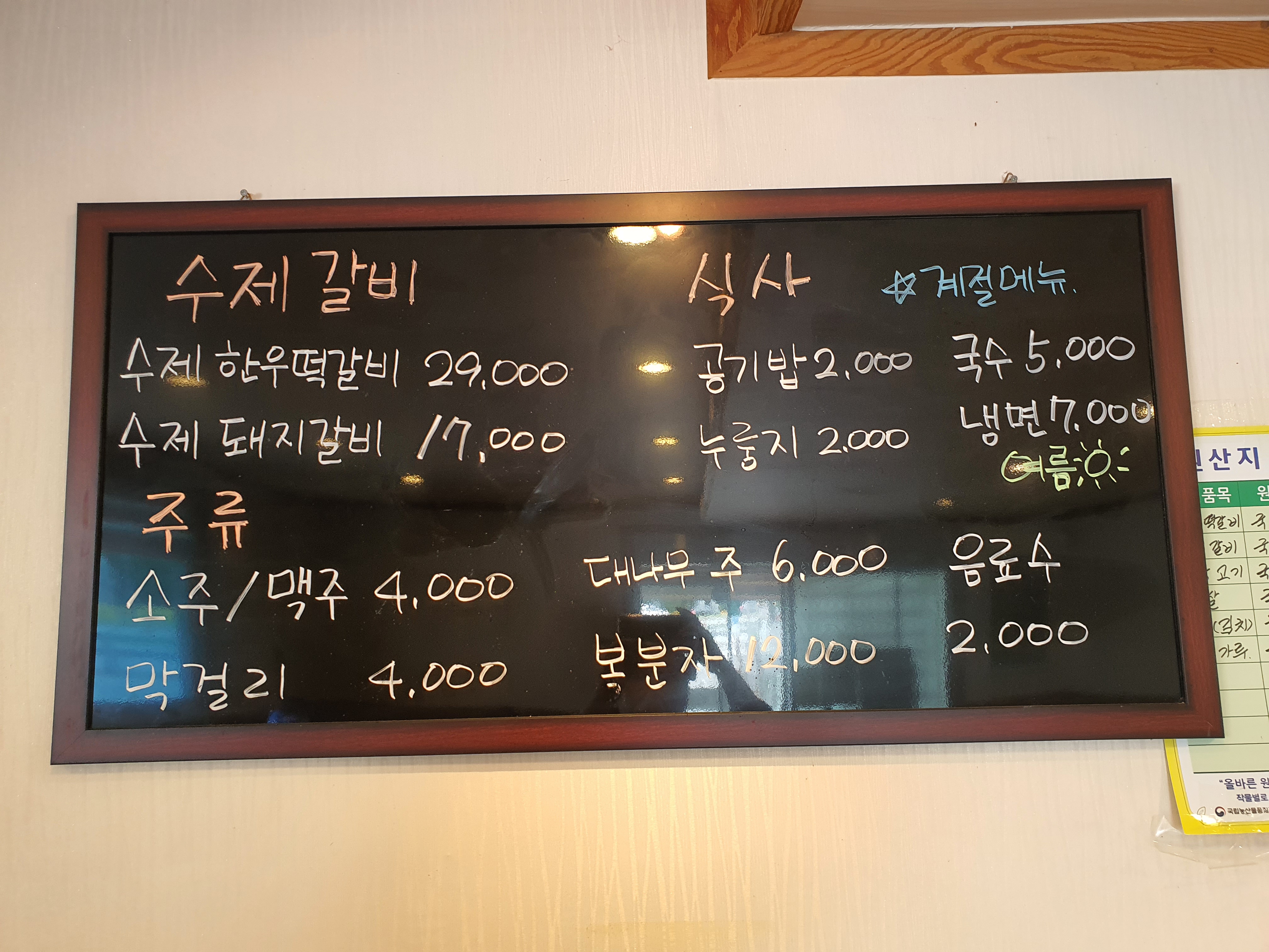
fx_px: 953
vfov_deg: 53.1
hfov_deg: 67.3
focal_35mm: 26
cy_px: 476
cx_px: 634
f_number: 2.4
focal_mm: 4.3
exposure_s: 1/40
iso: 200
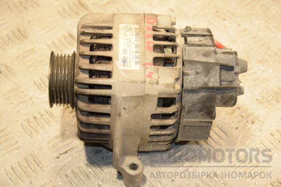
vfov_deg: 14.7
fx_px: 726
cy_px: 94
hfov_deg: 21.9
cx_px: 140
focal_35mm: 93
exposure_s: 1/160
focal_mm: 62
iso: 800
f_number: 5.3
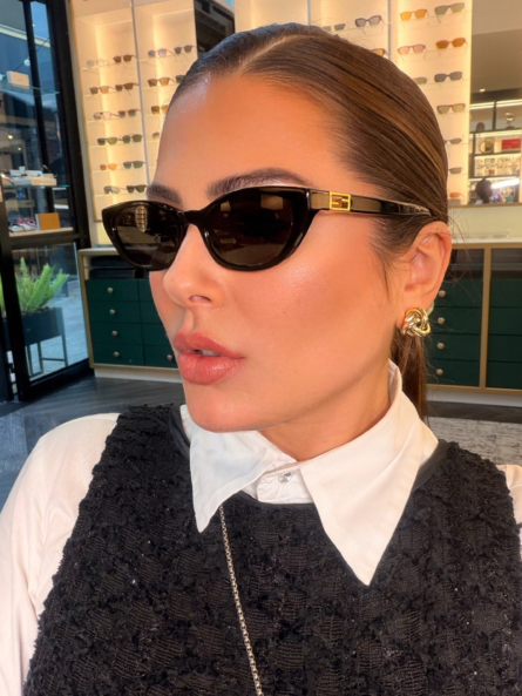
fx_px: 603
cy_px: 348
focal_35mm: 30
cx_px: 261
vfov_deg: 60.0
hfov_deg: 46.8
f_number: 1.9
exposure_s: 1/72
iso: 80
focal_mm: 2.71
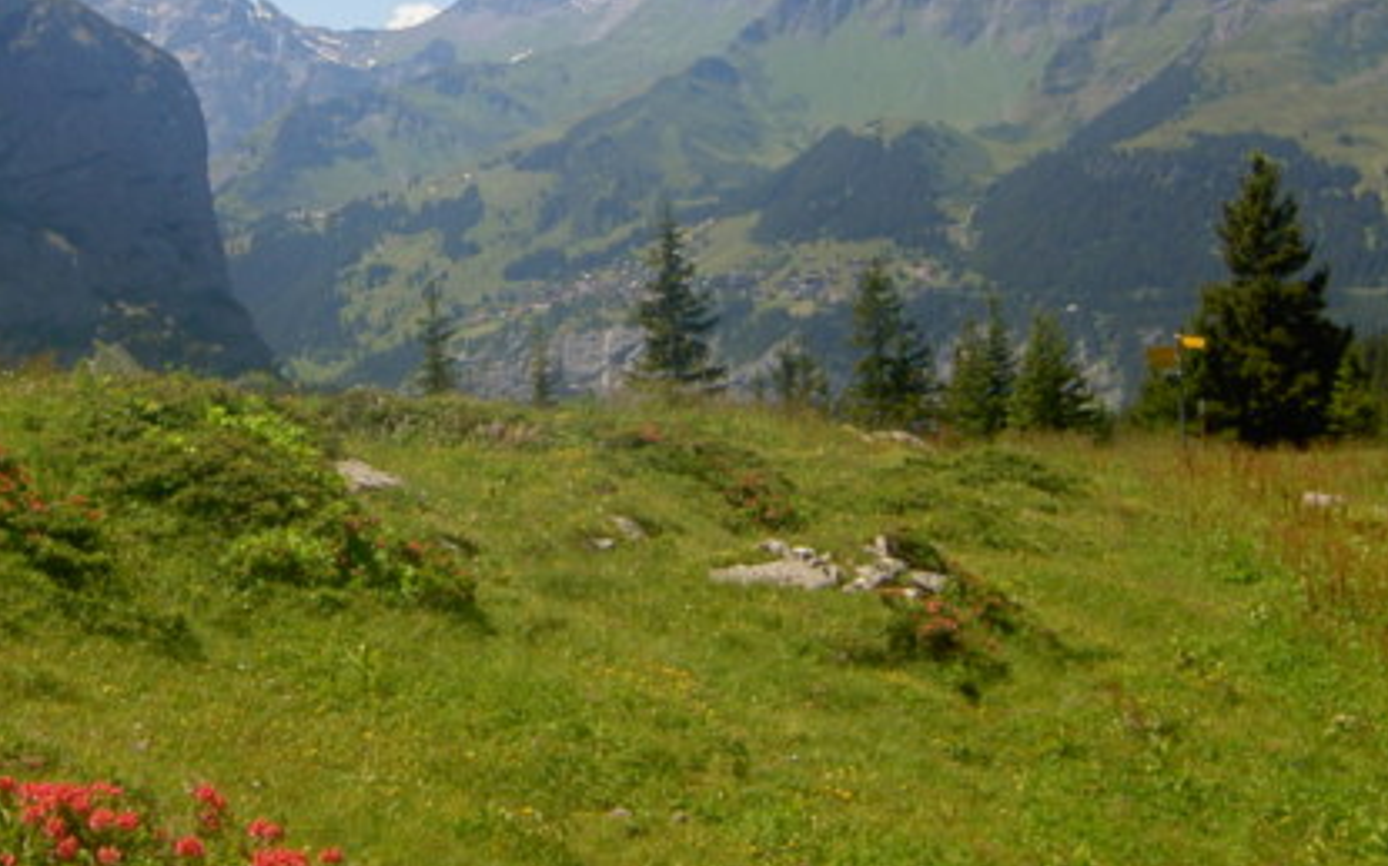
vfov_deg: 20.3
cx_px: 567
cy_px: 145
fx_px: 2382
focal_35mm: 63
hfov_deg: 32.4
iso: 50
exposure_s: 1/320
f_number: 4.7
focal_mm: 5.6
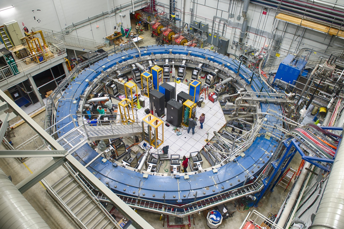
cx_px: 172
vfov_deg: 53.2
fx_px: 229
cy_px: 114
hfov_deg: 73.7
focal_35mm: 24
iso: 200
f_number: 6.3
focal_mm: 24
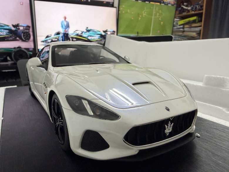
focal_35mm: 24
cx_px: 114
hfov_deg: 71.6
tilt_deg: -12.7
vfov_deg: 56.8
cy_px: 86
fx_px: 159
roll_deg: +0.2
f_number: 2.2
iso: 320
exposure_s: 1/120
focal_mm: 2.22
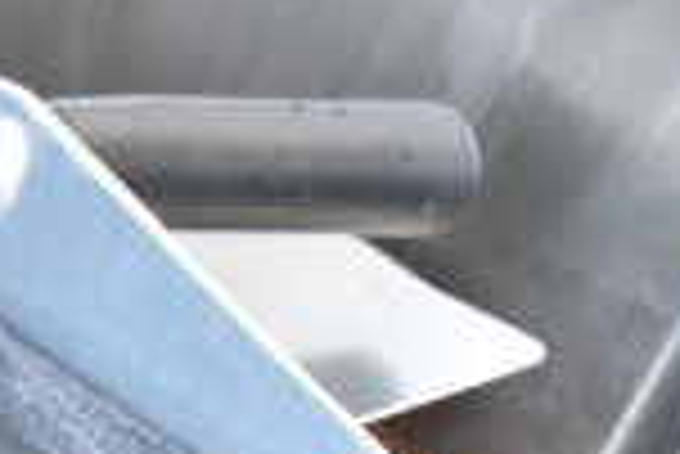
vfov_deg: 12.4
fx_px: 2061
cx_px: -621
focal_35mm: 109
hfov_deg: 15.5
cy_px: 465
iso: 1100
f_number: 3.5
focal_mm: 18
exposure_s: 1/30
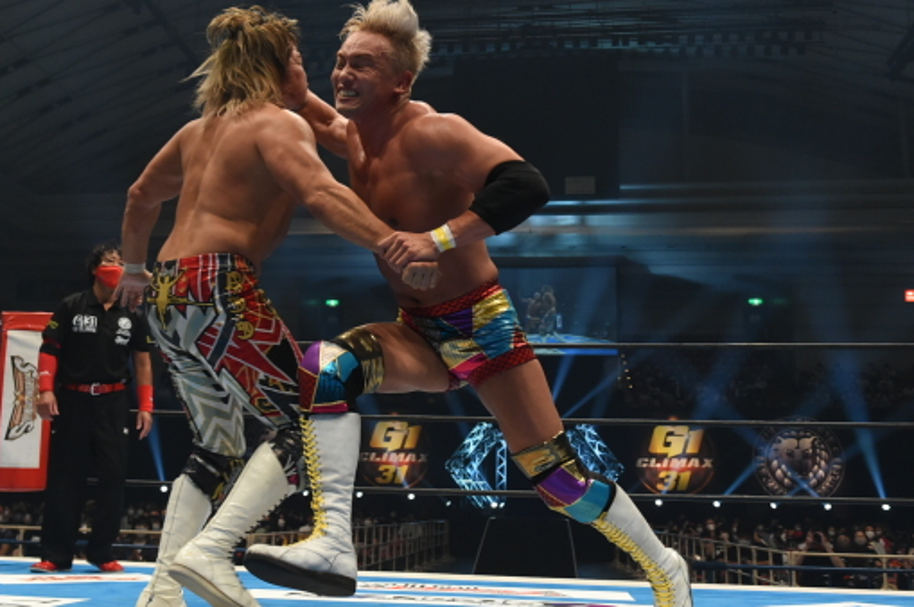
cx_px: 402
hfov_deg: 49.5
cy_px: 309
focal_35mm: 39
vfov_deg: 34.1
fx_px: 989
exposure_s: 1/640
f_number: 4.5
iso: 5000
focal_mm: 32
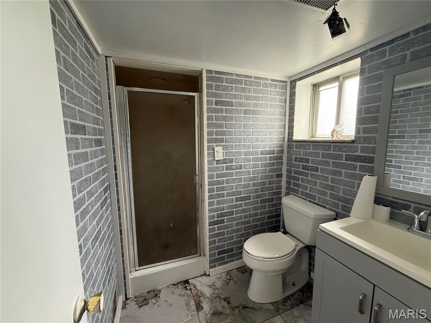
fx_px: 174
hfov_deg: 102.1
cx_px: 216
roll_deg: +0.5
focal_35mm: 14
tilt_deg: -7.8
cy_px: 162
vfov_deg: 85.7
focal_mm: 2.22
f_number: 2.2
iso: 400
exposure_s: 1/60
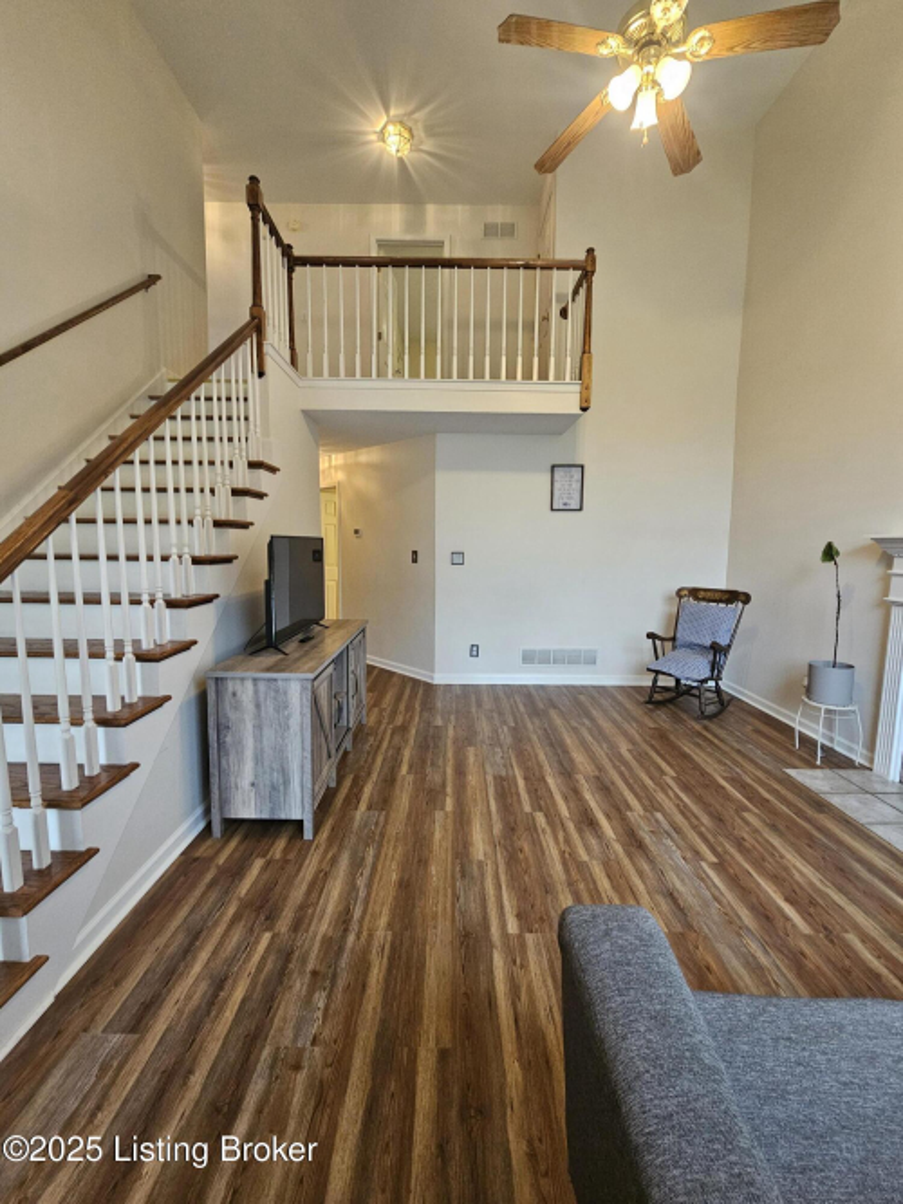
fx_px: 452
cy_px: 602
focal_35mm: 13
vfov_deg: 106.2
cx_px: 452
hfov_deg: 89.9
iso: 320
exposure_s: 1/60
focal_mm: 2.2
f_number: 2.2
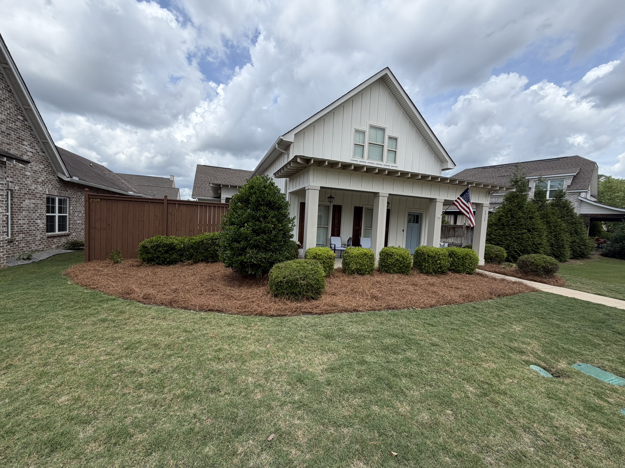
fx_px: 253
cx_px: 312
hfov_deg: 102.1
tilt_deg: -2.6
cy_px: 234
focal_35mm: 14
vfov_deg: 85.7
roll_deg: -2.0
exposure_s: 1/799
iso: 20
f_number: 2.2
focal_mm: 2.22
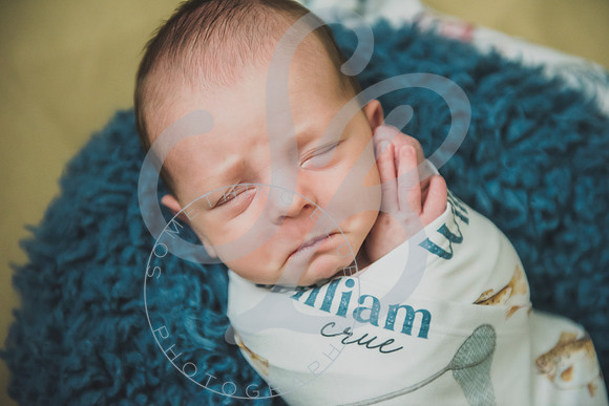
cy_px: 203
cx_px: 304
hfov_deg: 28.8
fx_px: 1184
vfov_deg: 19.5
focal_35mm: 70
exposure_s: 1/125
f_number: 2.8
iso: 3200
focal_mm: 70
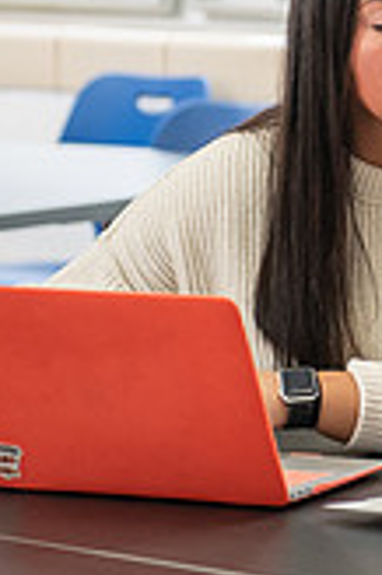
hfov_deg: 5.8
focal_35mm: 234
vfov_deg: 8.8
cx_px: 522
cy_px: 86
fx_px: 3732
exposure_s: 1/200
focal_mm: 66
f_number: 3.2
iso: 1250
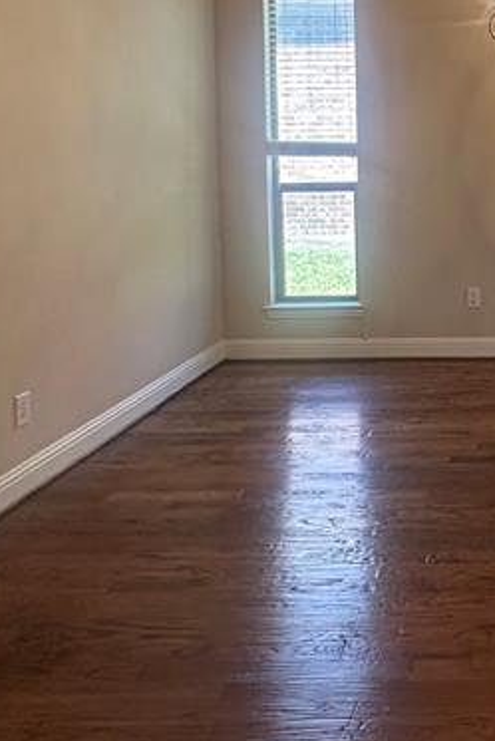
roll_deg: +0.4
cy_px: 187
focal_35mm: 40
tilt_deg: -2.2
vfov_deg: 46.7
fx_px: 824
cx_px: 549
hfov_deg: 29.9
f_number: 2.2
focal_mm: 2.22
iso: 160
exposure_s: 1/120
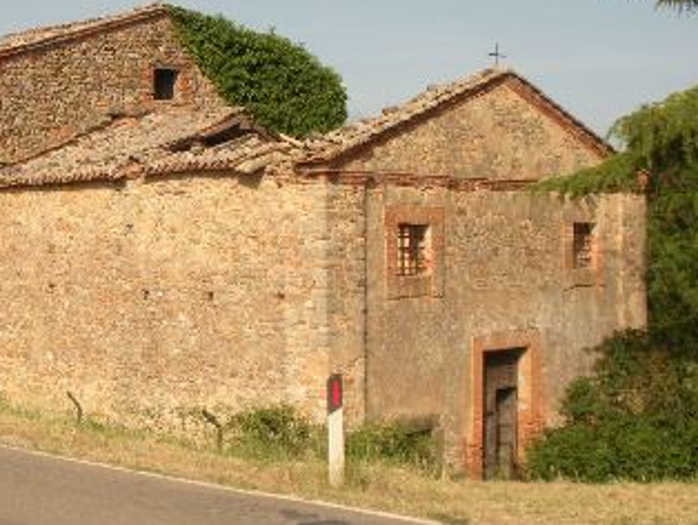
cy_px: 188
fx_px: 1413
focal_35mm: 70
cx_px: 156
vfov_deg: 21.0
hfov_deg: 27.3
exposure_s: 1/444
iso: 64
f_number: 4
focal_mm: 7.7
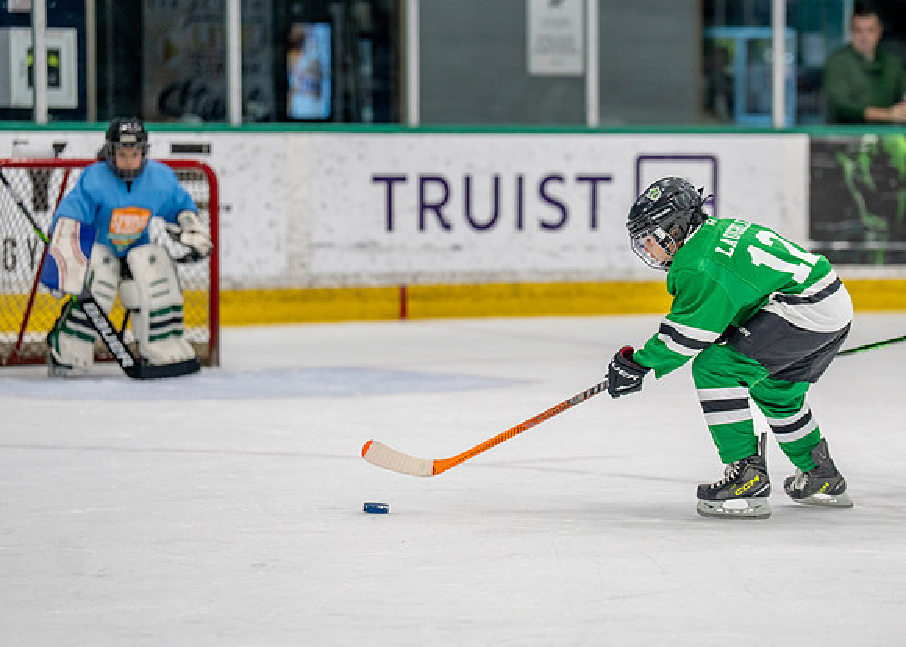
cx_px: 587
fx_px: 4894
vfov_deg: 7.6
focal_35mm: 190
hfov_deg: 10.6
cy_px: 285
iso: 1000
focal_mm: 144
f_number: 2.8
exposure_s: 1/1250
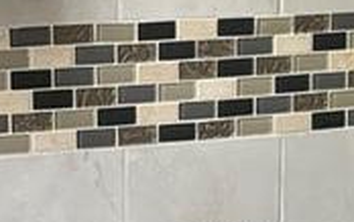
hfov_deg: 10.7
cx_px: 472
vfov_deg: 6.9
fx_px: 1834
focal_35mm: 190
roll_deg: -2.1
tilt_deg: -16.7
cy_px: 220
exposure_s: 1/40
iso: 500
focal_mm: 5.96
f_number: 1.6
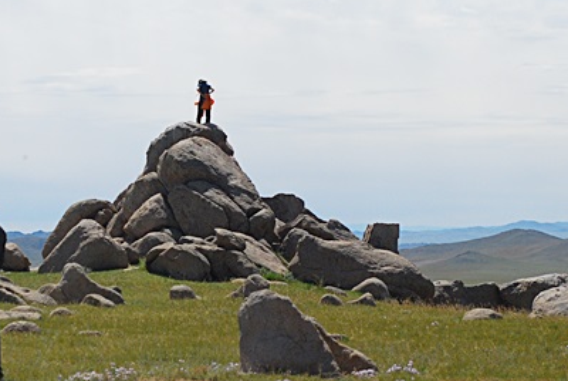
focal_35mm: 150
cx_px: 195
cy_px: 149
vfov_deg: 9.2
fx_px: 2370
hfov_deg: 13.6
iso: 400
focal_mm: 50
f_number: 5.6
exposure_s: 1/4000
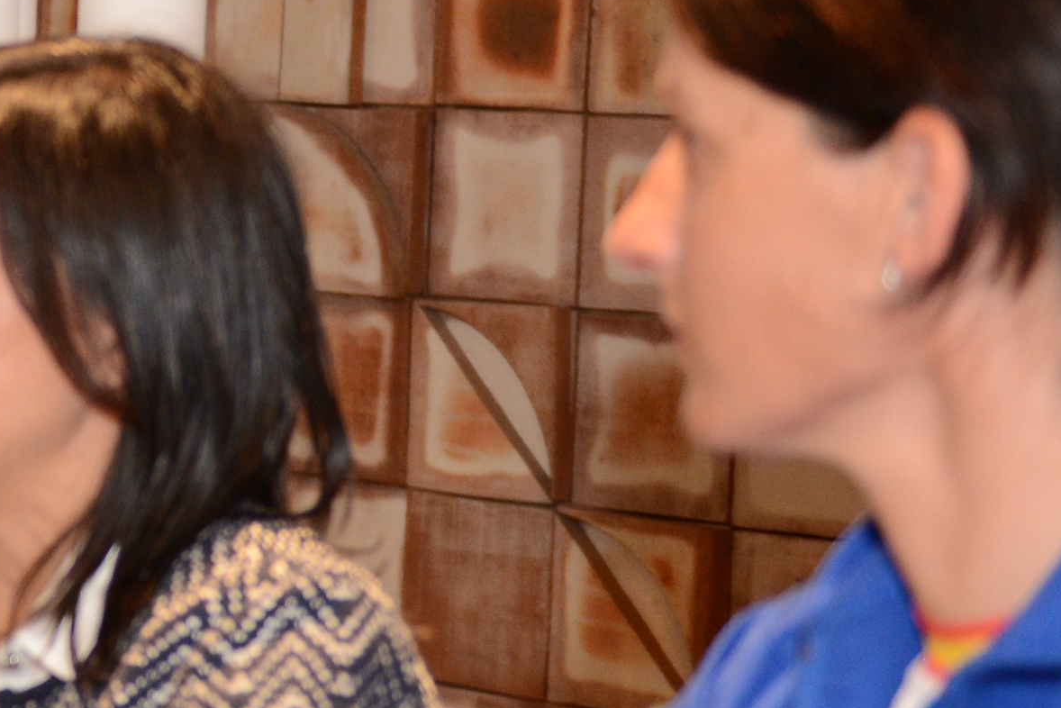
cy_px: 379
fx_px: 5247
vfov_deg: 7.7
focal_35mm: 178
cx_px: -984
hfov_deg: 10.7
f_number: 2.8
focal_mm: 38
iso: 1000
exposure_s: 1/50
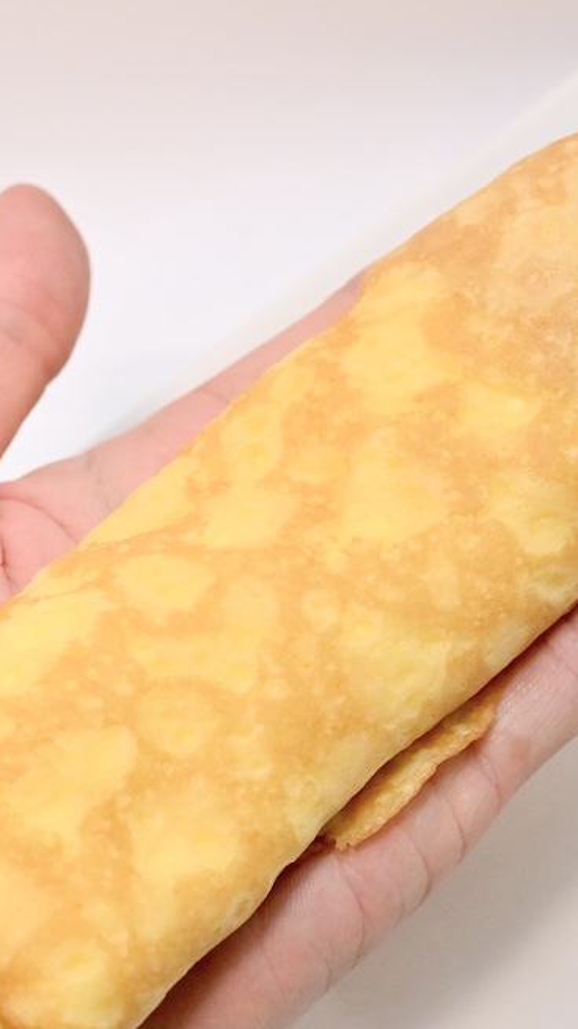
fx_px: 2618
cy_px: 522
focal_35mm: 96
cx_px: 320
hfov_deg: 12.6
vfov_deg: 22.2
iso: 6400
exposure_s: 1/160
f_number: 10
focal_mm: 60
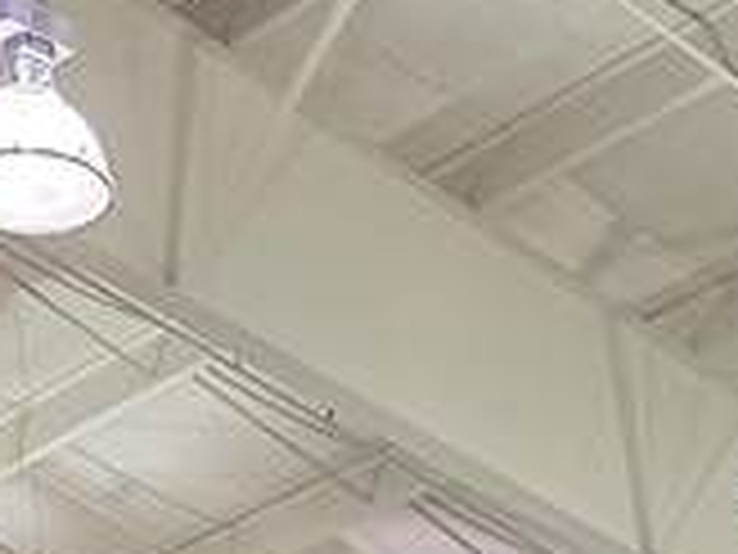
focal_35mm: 180
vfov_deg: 7.0
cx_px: 302
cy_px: 1914
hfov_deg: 11.0
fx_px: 3838
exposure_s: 1/120
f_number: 1.7
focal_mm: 6.3
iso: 250
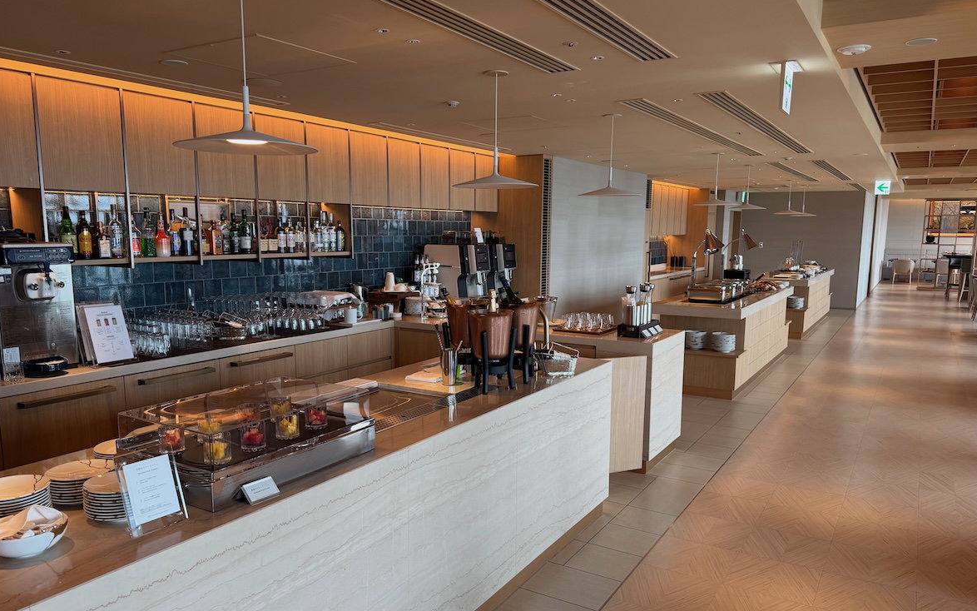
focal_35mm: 26
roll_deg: -0.3
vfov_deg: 47.6
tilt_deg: -8.6
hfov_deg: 70.4
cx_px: 484
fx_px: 692
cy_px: 333
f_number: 1.78
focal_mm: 6.76
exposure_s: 1/120
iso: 100
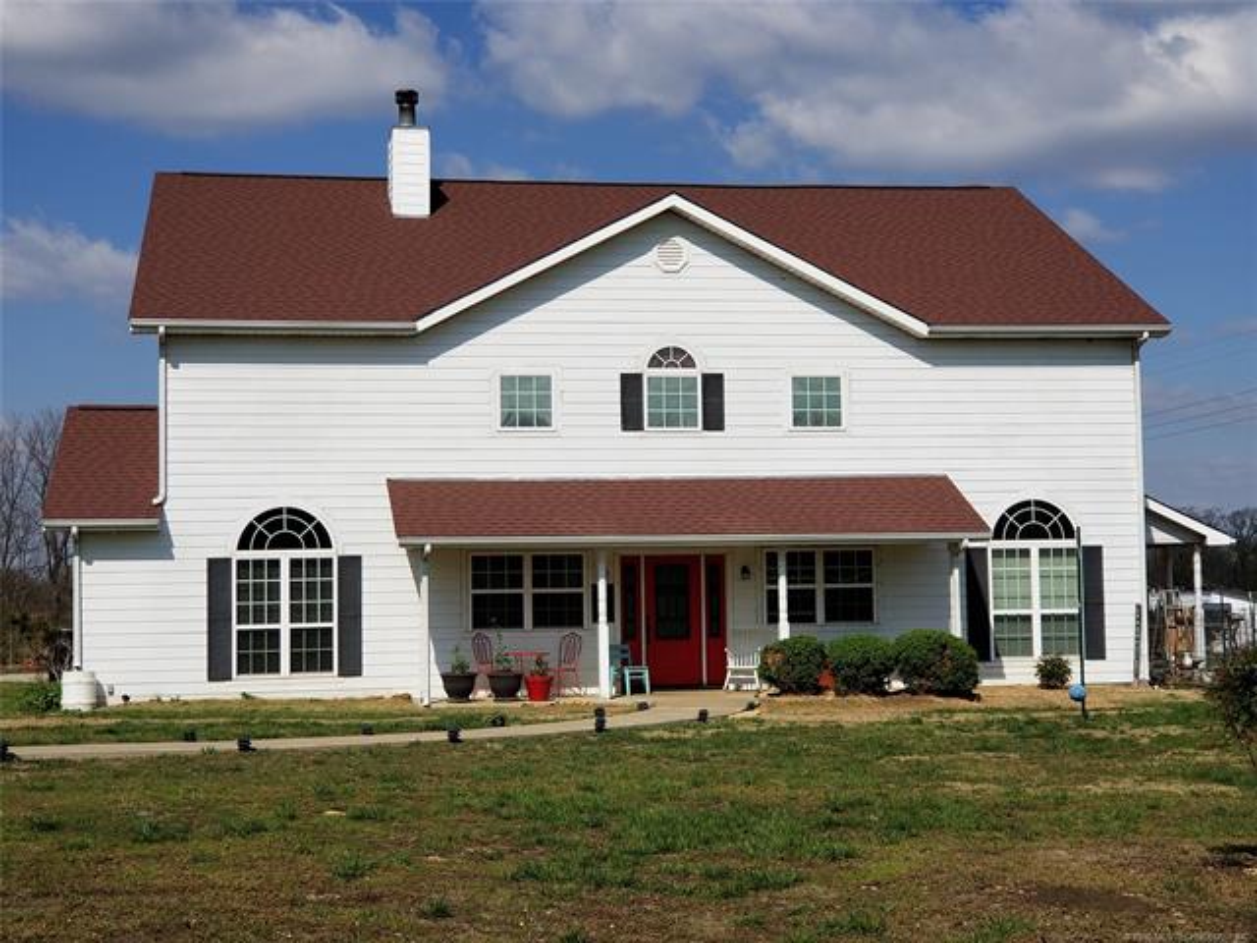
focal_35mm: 52
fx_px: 1888
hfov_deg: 36.8
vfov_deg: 28.0
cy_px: 472
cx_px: 628
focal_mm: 6
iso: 25
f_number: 2.4
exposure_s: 1/2049
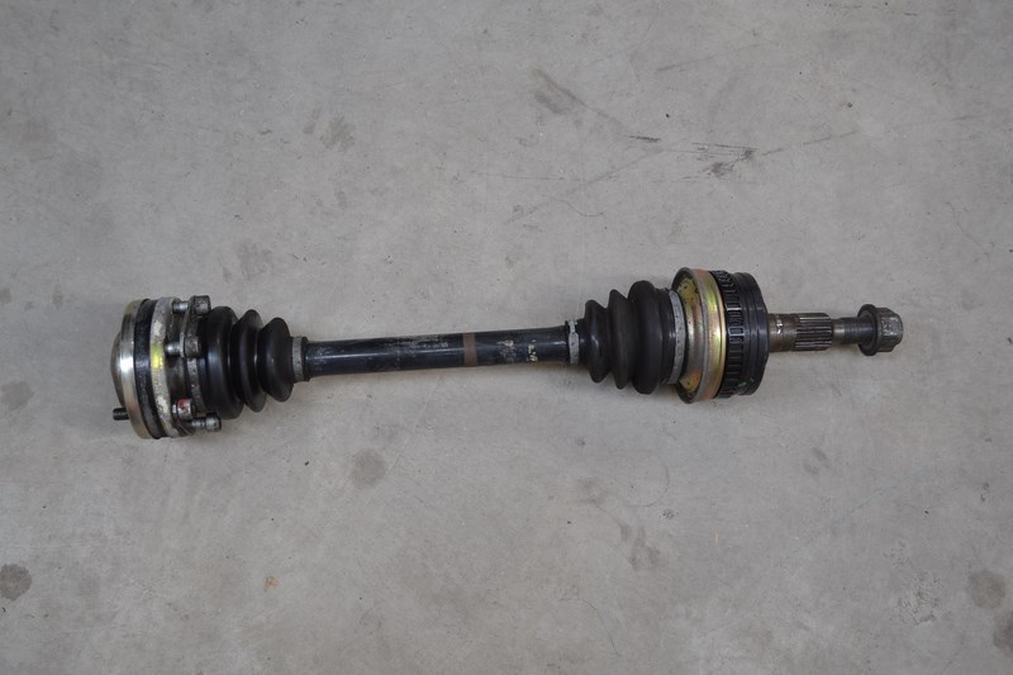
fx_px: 1097
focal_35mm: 39
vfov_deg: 34.2
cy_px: 338
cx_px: 506
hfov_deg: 49.6
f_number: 4.2
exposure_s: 1/40
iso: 400
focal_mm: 26
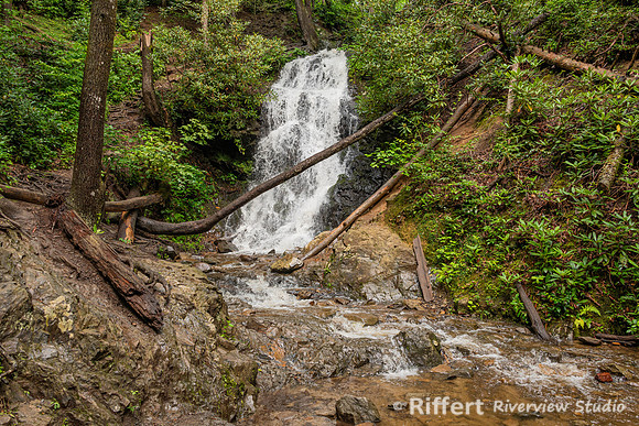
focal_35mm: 29
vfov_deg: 44.9
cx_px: 320
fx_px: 516
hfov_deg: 63.6
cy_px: 213
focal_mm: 28
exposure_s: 1/160
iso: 500
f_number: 8
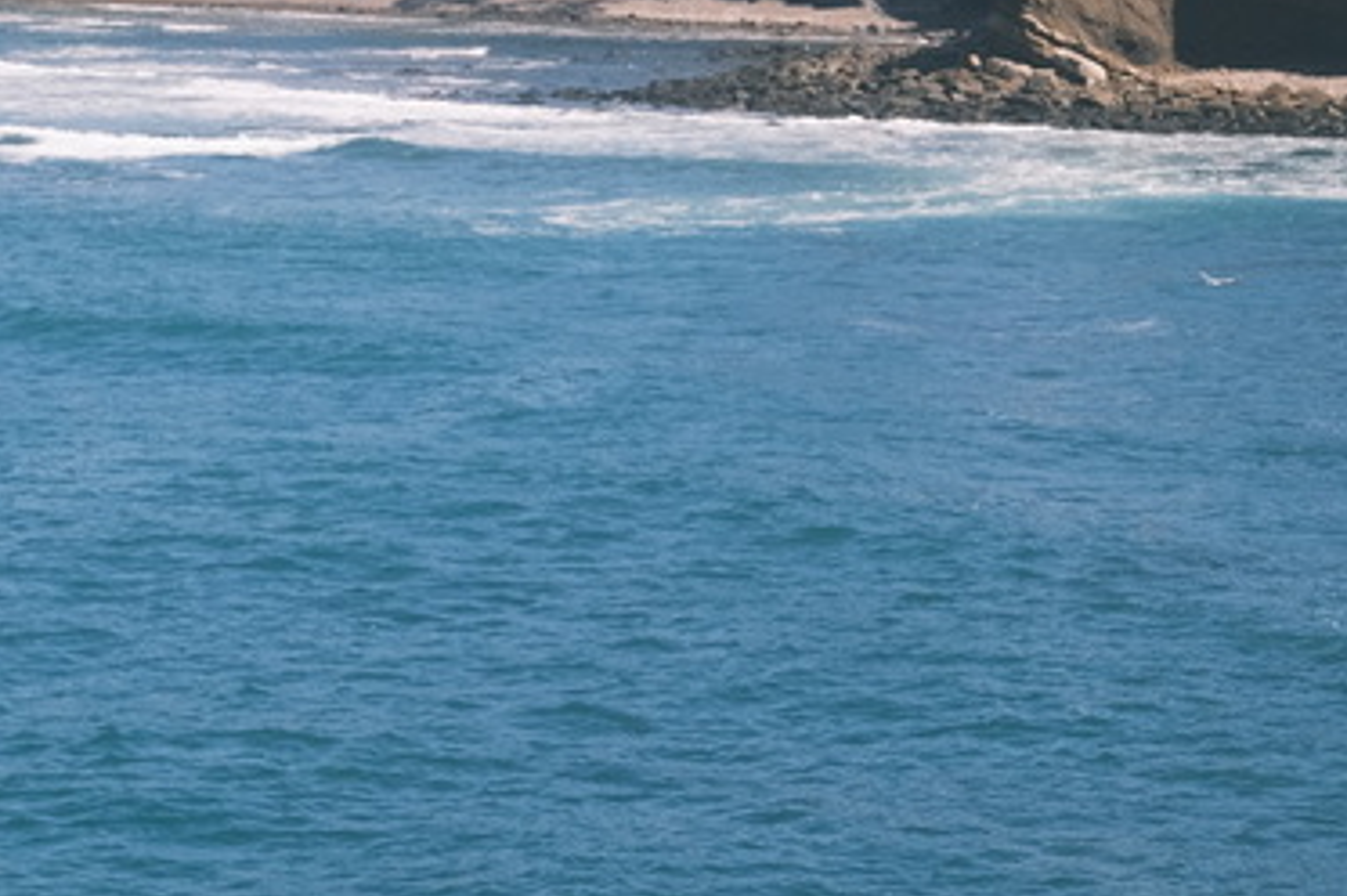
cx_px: 975
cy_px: 419
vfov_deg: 10.0
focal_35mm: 137
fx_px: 5121
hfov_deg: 14.9
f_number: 5.6
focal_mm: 31.4
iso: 320
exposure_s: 1/950
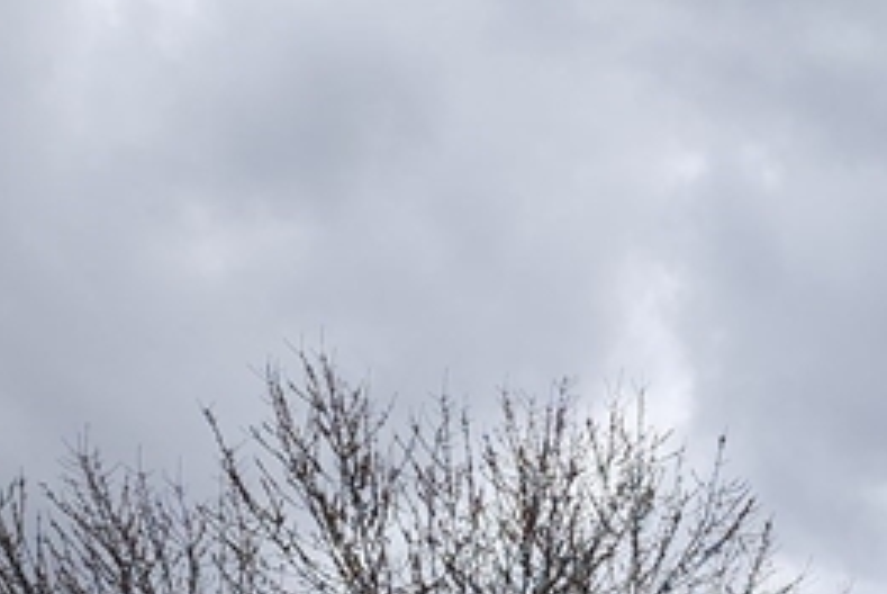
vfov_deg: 13.3
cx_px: 1298
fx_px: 2294
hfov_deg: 19.3
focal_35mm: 93
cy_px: 1073
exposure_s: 1/588
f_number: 1.8
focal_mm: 6.4
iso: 12
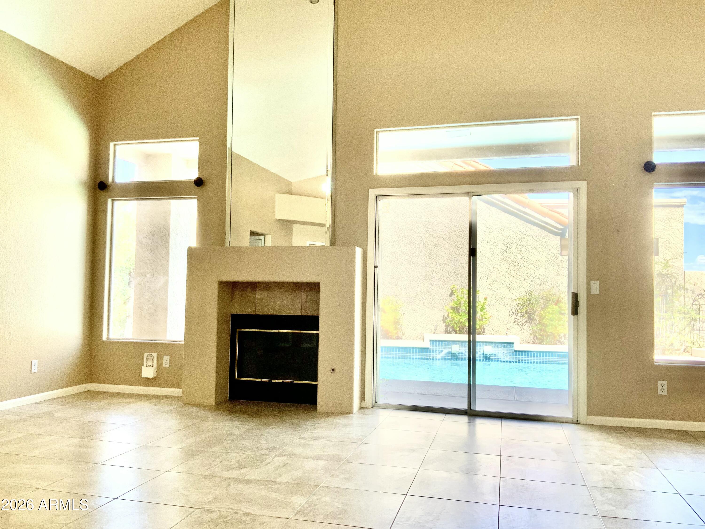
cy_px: 264
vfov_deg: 48.2
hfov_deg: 61.7
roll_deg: -0.5
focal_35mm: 29
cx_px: 352
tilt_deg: +2.0
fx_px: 591
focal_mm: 3
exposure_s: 1/292
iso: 16
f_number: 1.8
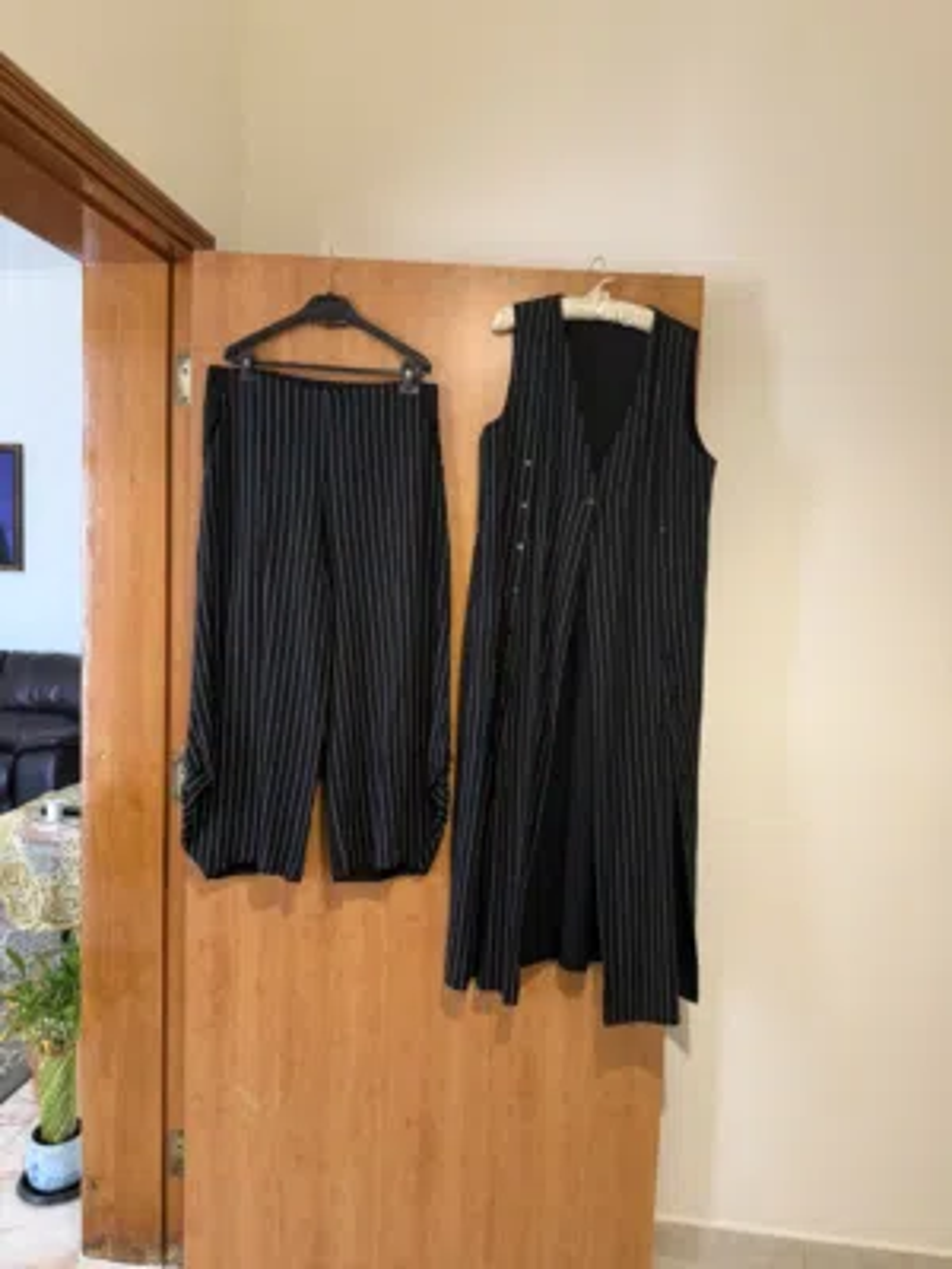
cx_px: 476
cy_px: 634
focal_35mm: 24
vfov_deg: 71.6
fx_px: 880
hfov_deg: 56.8
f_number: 1.78
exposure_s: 1/50
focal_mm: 6.76
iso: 500
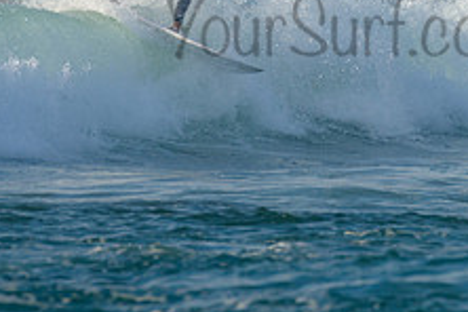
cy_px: -78
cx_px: 252
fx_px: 20785
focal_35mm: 1599
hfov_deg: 1.3
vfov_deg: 0.9
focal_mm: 500
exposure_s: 1/2000
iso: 450
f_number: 5.6
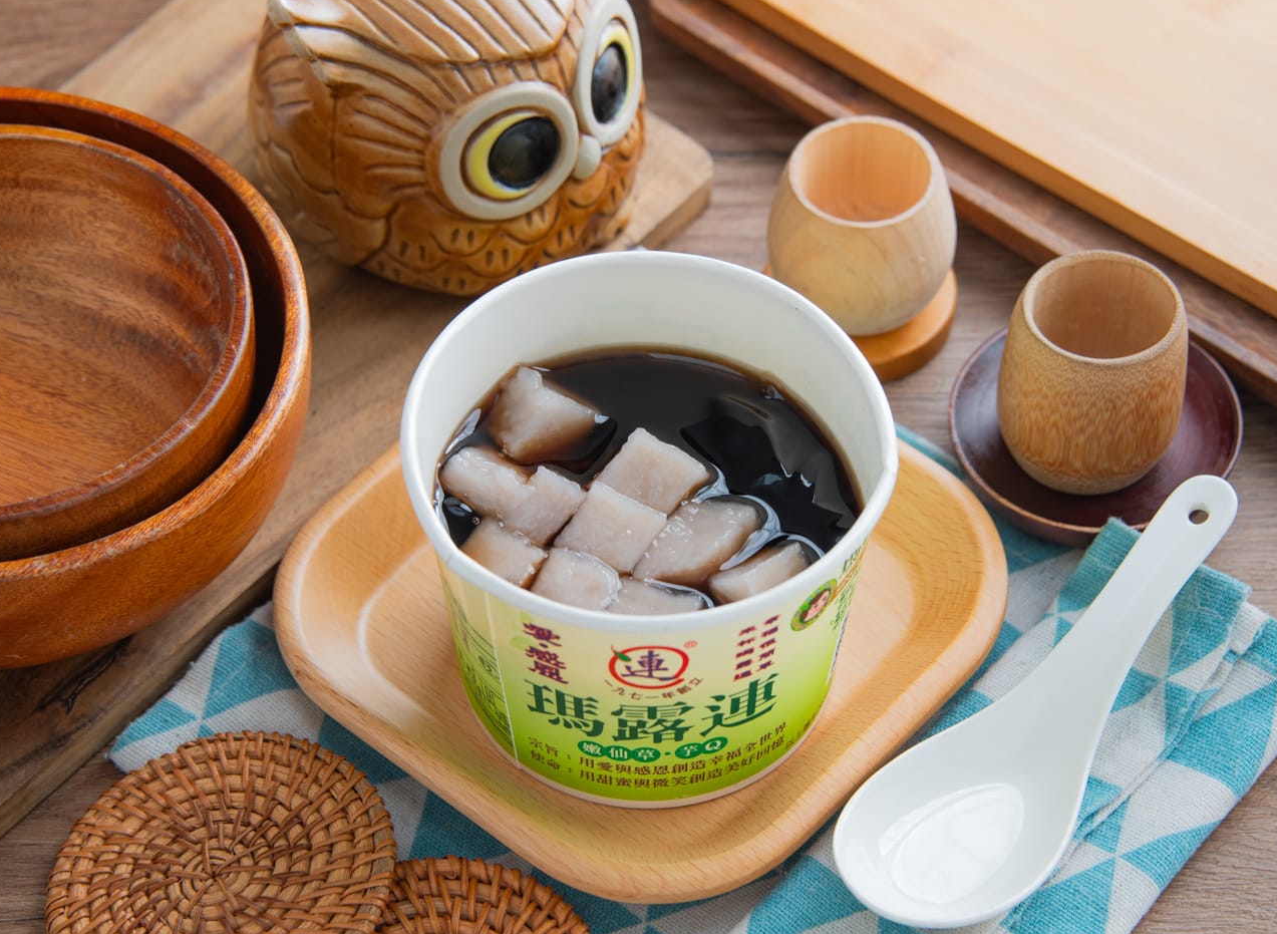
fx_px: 4936
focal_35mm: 135
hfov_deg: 14.7
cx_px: 643
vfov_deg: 10.8
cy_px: 452
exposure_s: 1/100
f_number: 7.1
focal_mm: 112
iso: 160
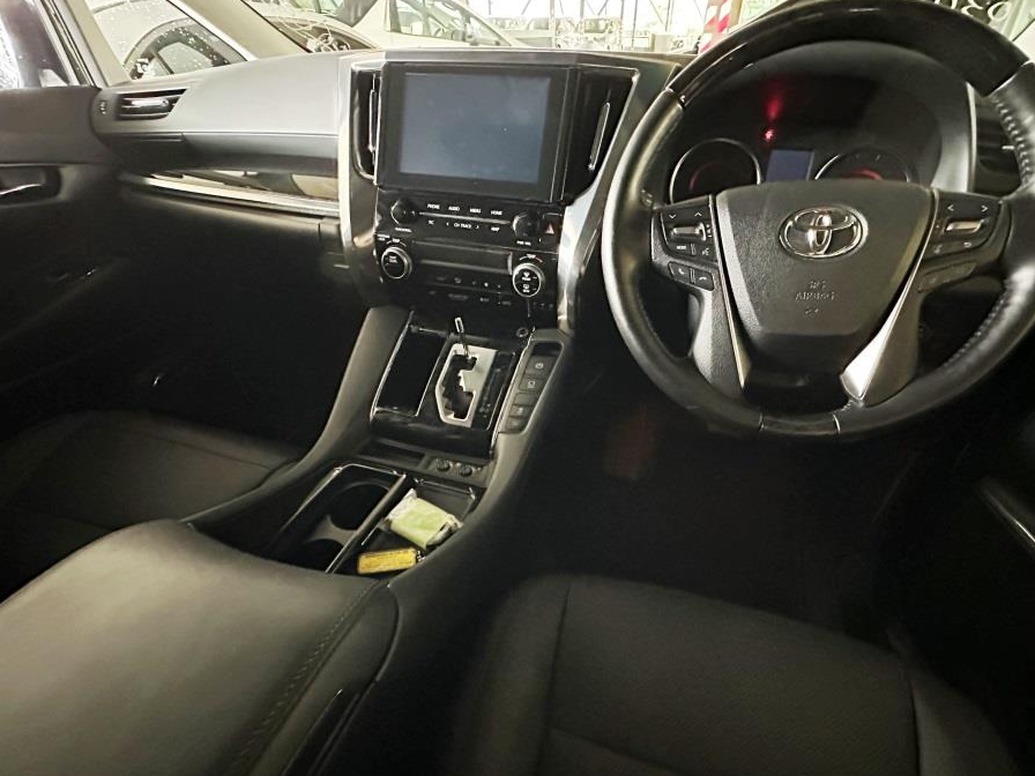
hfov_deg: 94.3
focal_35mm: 16
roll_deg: -0.3
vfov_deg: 77.9
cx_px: 556
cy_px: 421
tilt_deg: -39.8
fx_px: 478
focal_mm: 2.22
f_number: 2.2
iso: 2000
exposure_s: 1/30
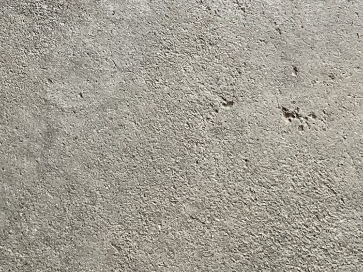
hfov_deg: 18.9
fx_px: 1038
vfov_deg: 14.7
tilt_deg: -66.9
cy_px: 9
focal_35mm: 99
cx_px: -52
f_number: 1.8
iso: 32
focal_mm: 3
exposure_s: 1/122
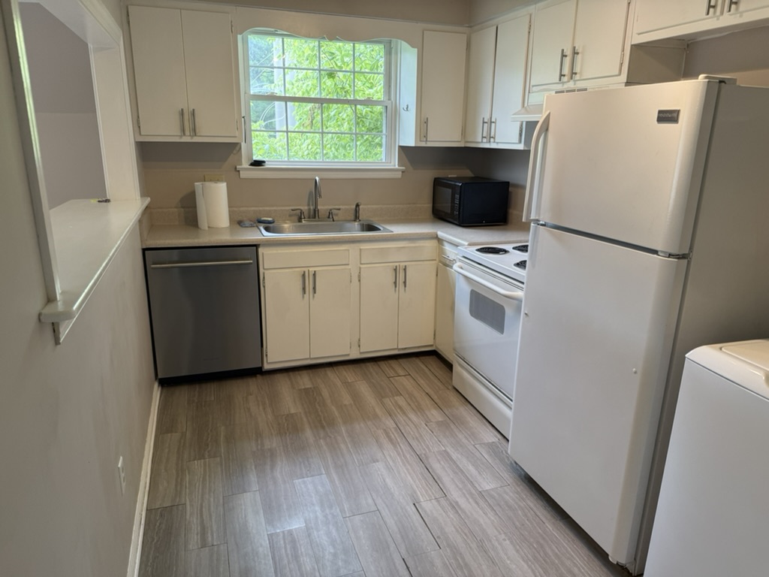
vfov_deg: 56.8
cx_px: 384
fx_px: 533
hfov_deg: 71.6
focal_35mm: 24
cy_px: 288
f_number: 1.78
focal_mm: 6.76
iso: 125
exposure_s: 1/132
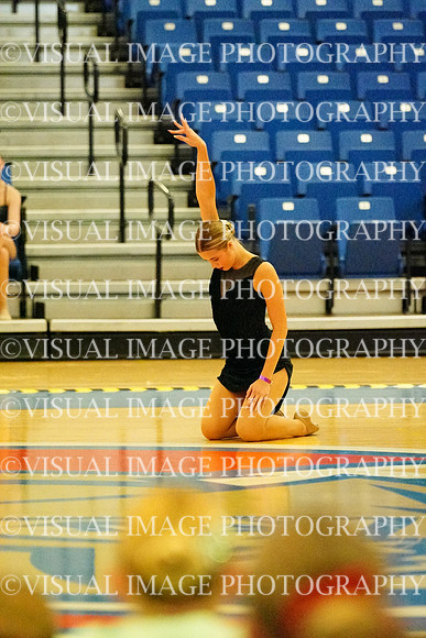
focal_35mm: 225
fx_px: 3991
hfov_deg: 6.1
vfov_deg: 9.1
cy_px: 319
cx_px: 213
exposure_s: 1/1600
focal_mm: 150
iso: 25600
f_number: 2.8
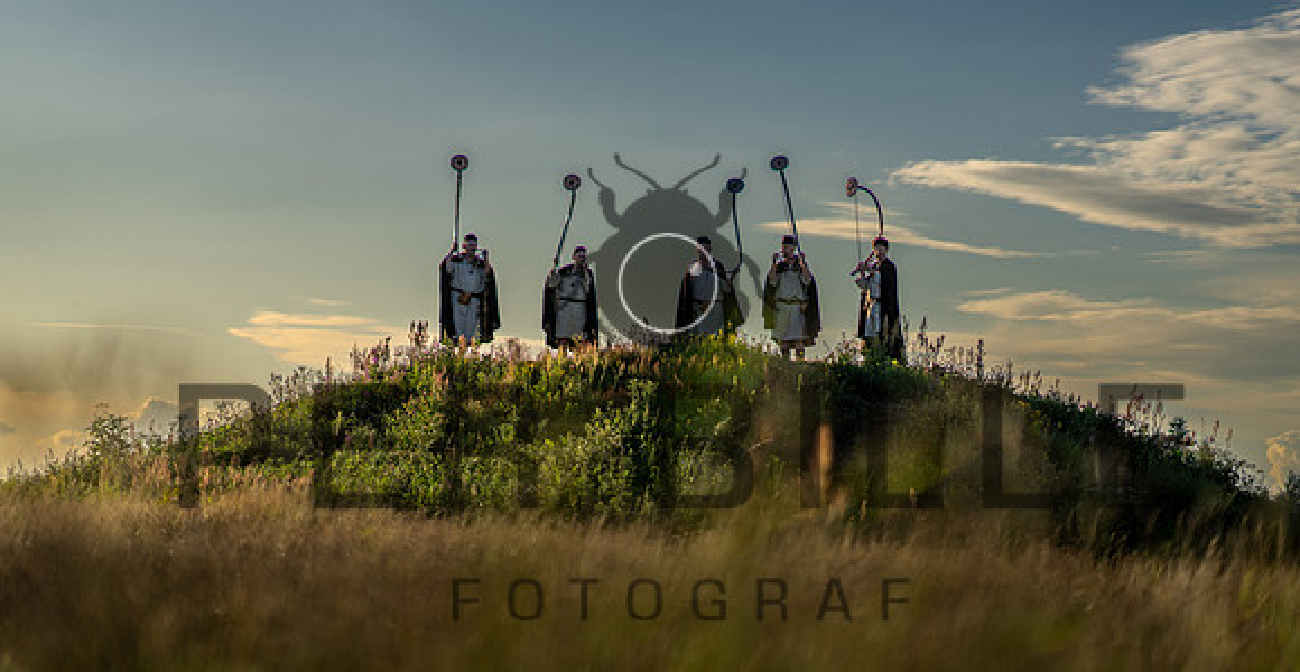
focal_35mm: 93
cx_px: 663
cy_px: 230
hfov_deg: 23.5
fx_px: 3130
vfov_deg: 12.2
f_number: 1.4
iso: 50
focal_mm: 85
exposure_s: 1/8000
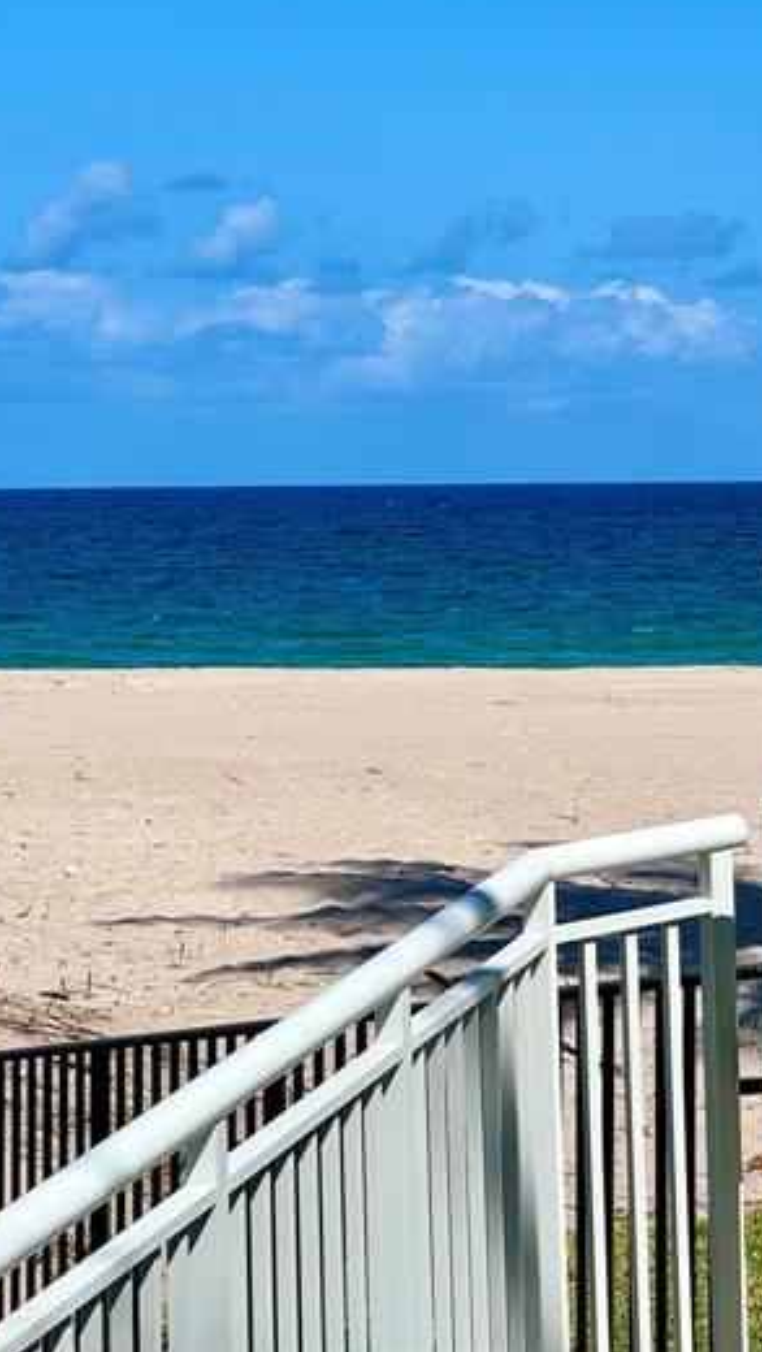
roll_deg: +1.1
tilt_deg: +0.4
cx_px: 549
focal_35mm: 129
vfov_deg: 16.6
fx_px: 4628
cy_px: 580
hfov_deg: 9.4
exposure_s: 1/1783
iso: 25
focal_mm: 9
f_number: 2.8
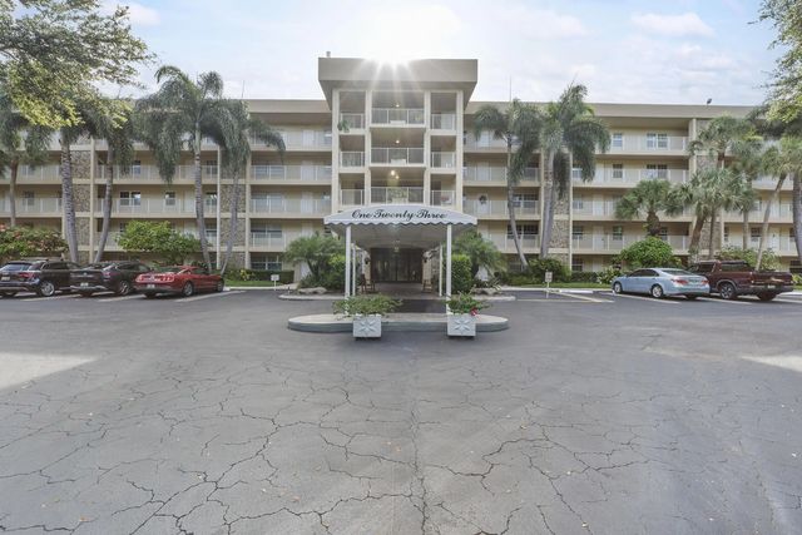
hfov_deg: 100.4
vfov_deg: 77.4
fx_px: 334
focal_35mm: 15
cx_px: 401
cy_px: 268
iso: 100
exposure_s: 1/20
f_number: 11
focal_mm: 10
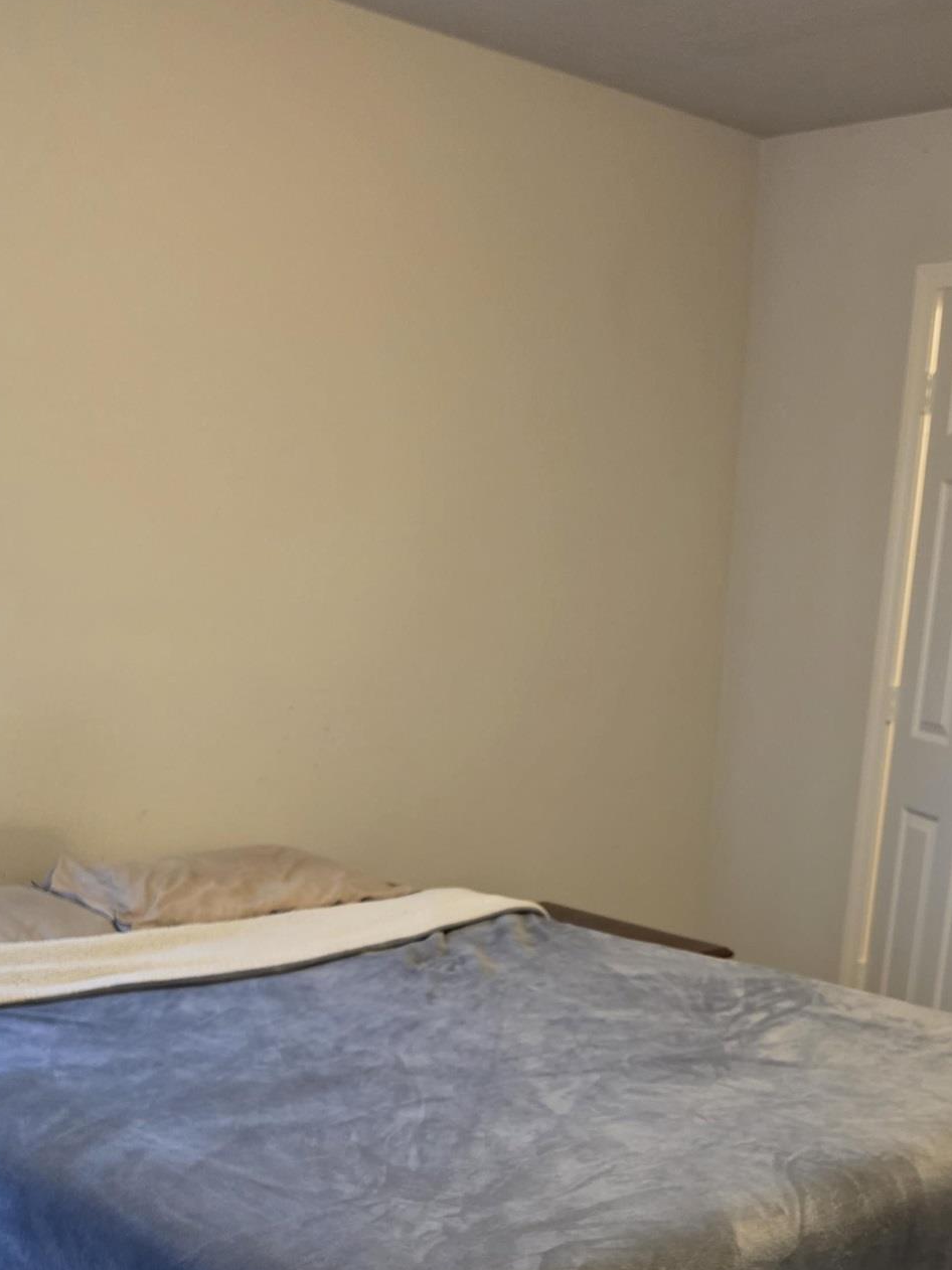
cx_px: 538
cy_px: 1118
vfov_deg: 41.6
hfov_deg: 34.3
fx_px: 1541
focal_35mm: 42
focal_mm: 6.5
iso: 1000
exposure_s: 1/120
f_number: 1.4
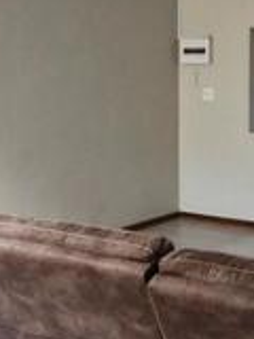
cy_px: 144
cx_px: 161
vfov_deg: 29.8
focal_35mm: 65
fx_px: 636
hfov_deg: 22.5
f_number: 2.2
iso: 125
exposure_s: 1/50
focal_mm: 1.74
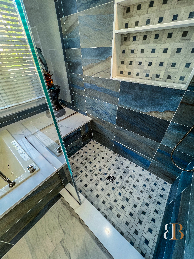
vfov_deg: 106.2
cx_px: 97
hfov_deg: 89.9
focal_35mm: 13
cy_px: 130
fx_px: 97
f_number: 1.8
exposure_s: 1/60
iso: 125
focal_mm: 1.57
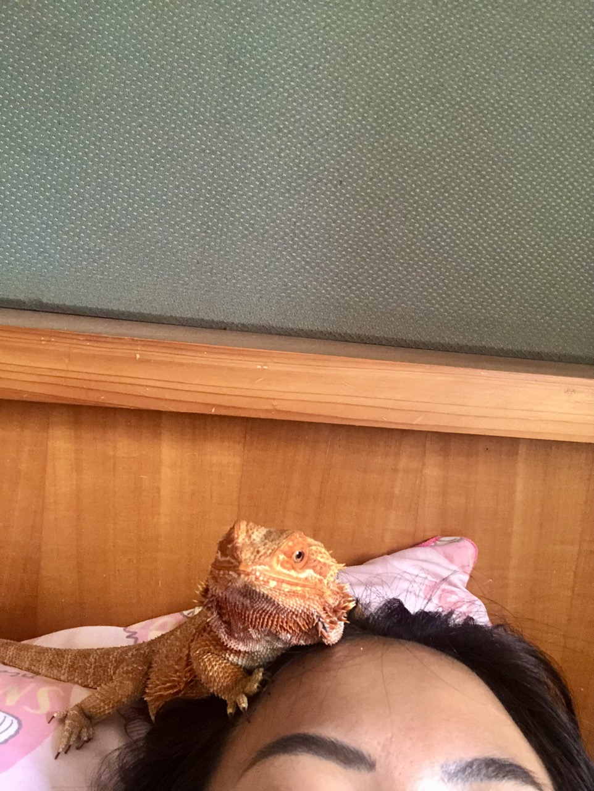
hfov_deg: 44.2
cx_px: 297
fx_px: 731
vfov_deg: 56.8
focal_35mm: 32
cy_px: 396
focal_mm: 2.87
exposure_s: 1/30
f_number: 2.2
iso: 400
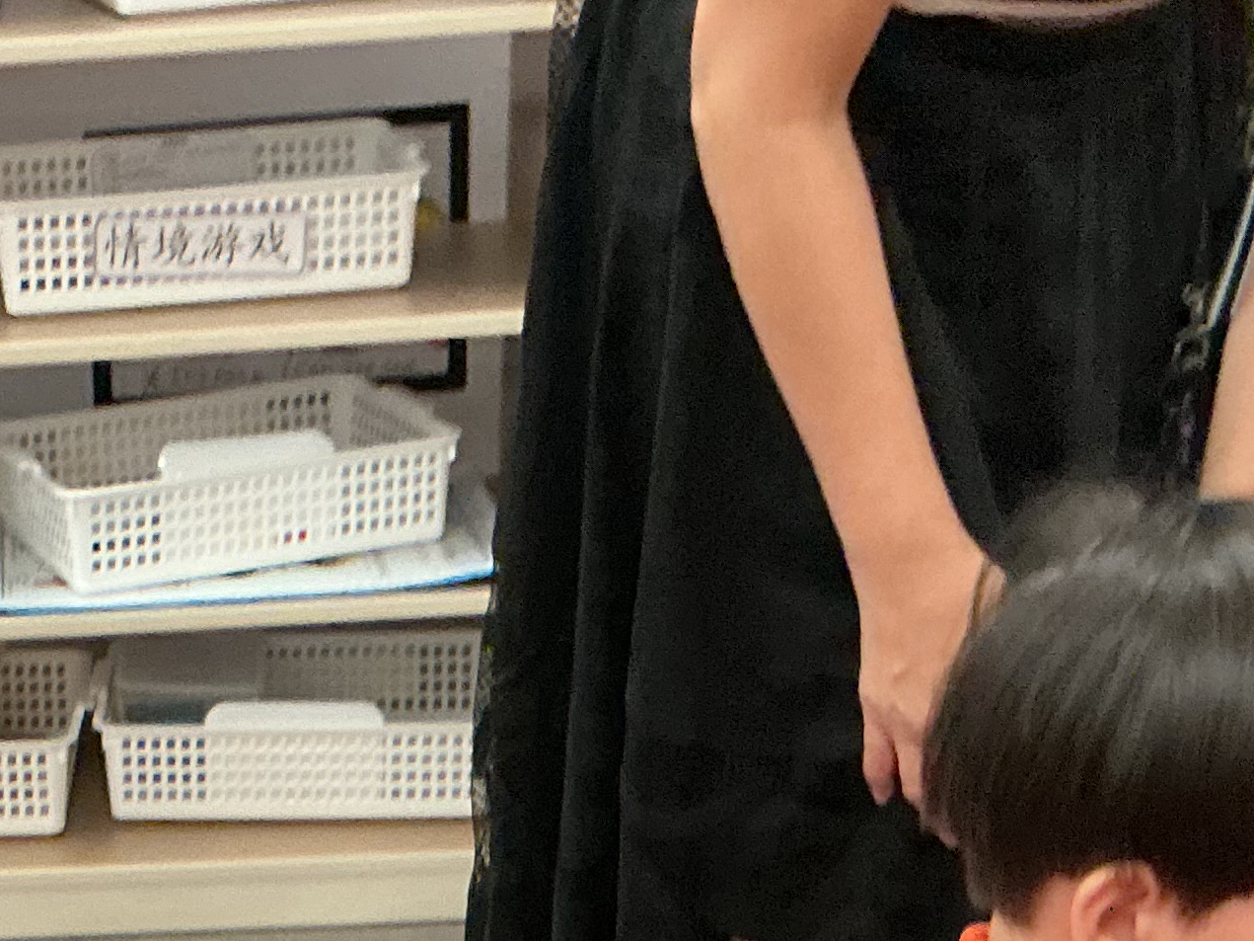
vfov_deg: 15.3
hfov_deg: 20.5
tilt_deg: -29.5
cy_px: 1231
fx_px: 3332
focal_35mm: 92
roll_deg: +3.7
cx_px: -51
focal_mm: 3
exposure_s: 1/50
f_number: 1.8
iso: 200
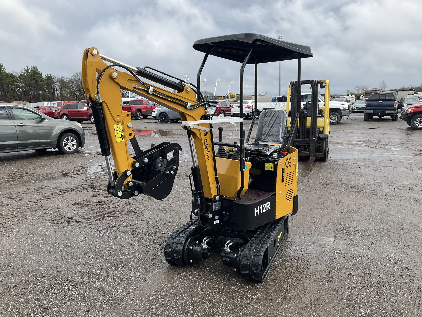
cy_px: 158
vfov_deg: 48.2
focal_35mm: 29
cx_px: 211
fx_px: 354
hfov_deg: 61.7
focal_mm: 3
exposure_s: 1/855
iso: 25
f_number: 1.8
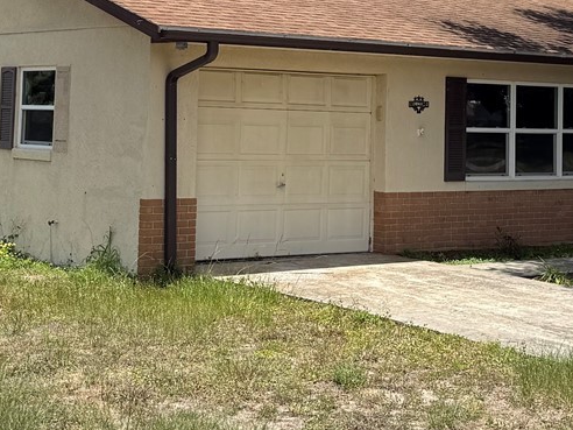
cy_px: 27
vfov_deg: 18.5
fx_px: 1291
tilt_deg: +4.4
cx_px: 291
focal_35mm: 78
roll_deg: -1.9
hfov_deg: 25.0
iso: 80
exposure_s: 1/4405
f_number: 1.78
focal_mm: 6.76
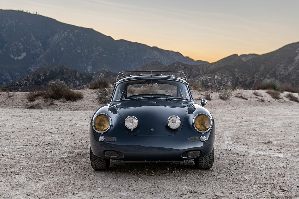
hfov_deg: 36.9
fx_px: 449
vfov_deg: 25.1
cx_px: 152
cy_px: 102
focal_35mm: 54
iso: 64
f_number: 5
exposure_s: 1/8
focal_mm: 52
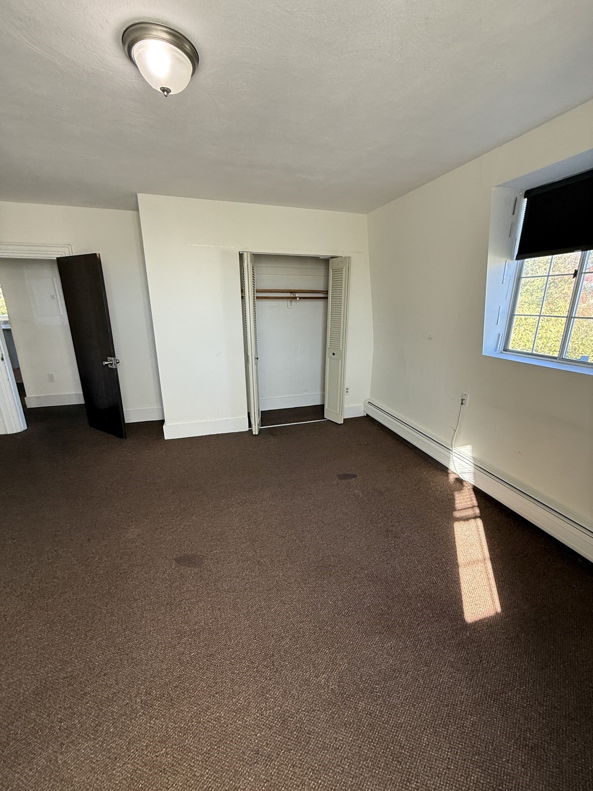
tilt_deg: -15.4
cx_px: 296
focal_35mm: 14
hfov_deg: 85.7
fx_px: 320
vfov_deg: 102.1
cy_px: 396
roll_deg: -0.5
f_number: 2.2
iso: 160
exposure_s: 1/99
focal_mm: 2.22
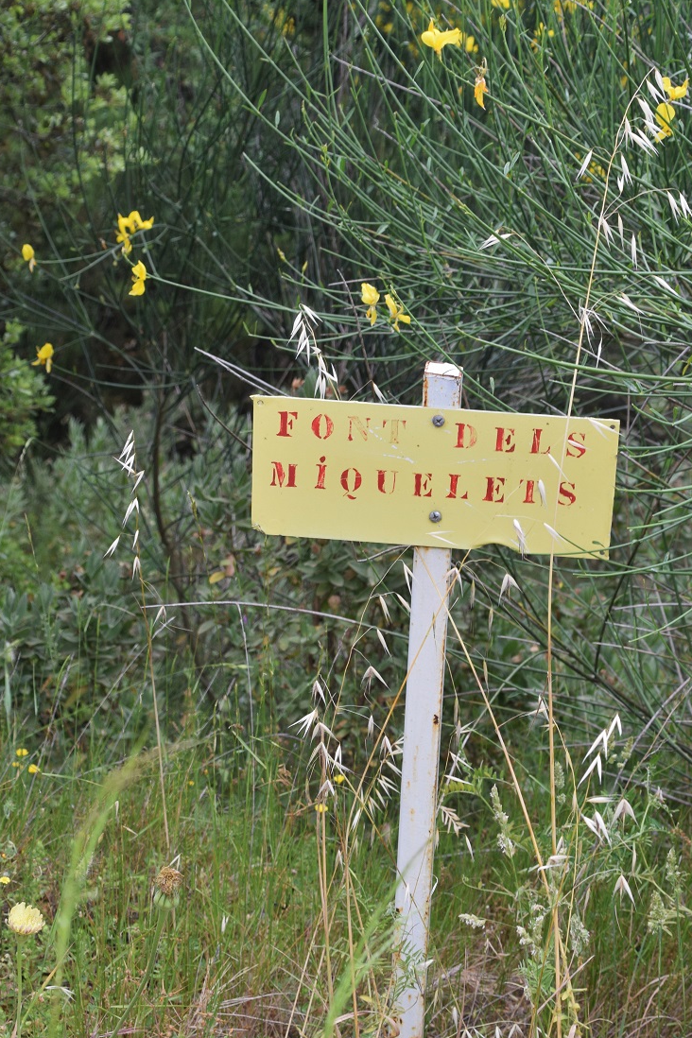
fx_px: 2364
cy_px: 517
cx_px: 416
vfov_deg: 24.8
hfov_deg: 16.6
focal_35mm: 82
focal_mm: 40
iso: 400
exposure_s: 1/200
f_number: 7.1
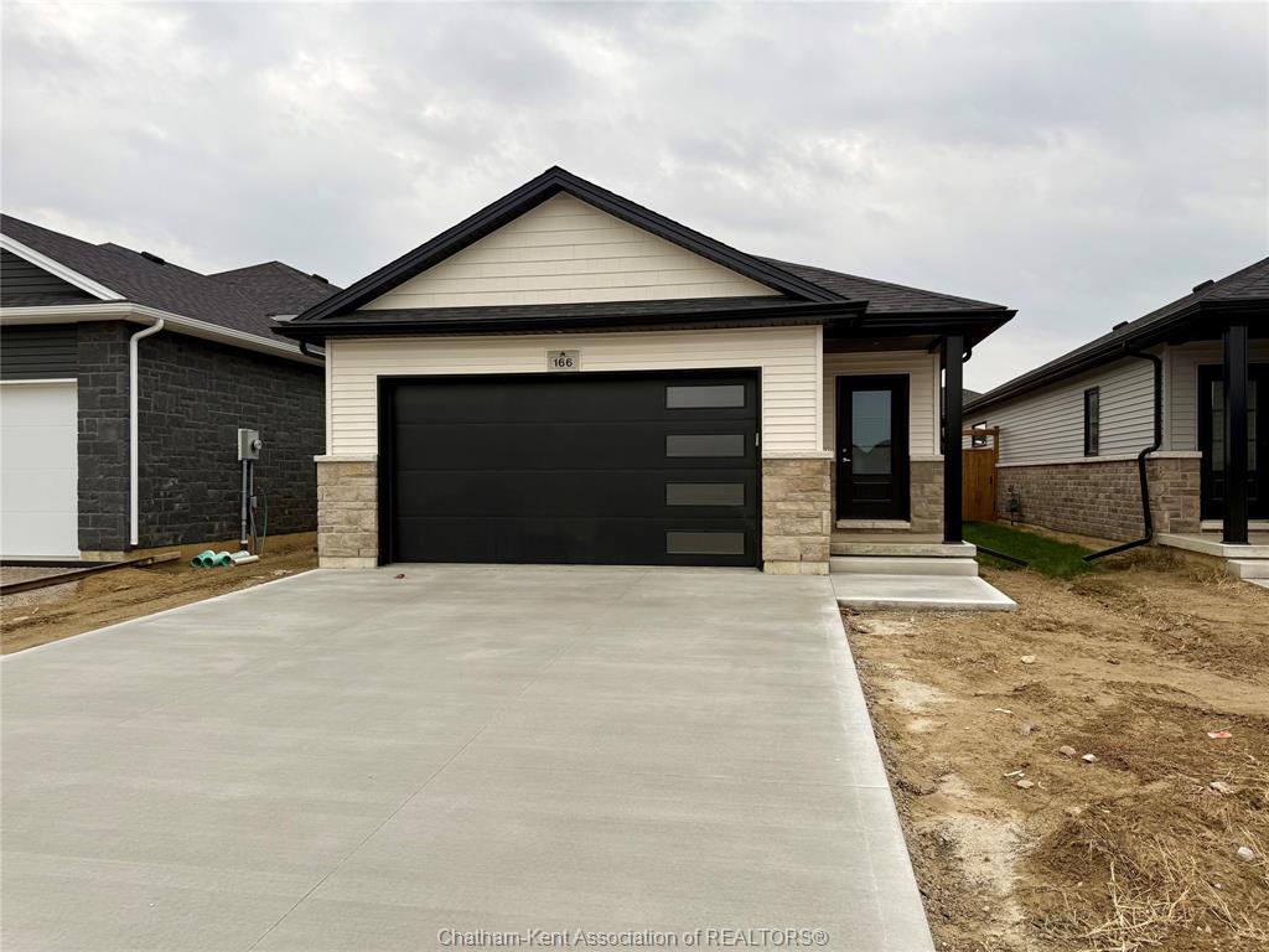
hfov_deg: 71.6
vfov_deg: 56.8
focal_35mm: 24
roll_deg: +0.5
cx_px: 634
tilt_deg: +0.4
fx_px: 880
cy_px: 476
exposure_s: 1/326
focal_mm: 6.76
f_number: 1.78
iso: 80
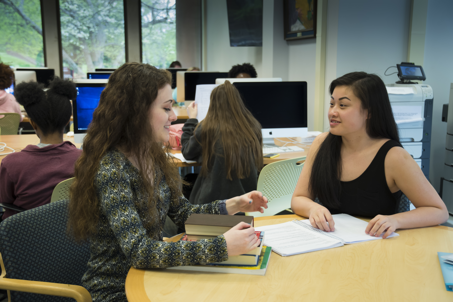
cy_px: 151
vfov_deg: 28.1
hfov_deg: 41.1
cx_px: 226
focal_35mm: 48
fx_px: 604
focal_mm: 32
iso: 500
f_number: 3.2
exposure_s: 1/40
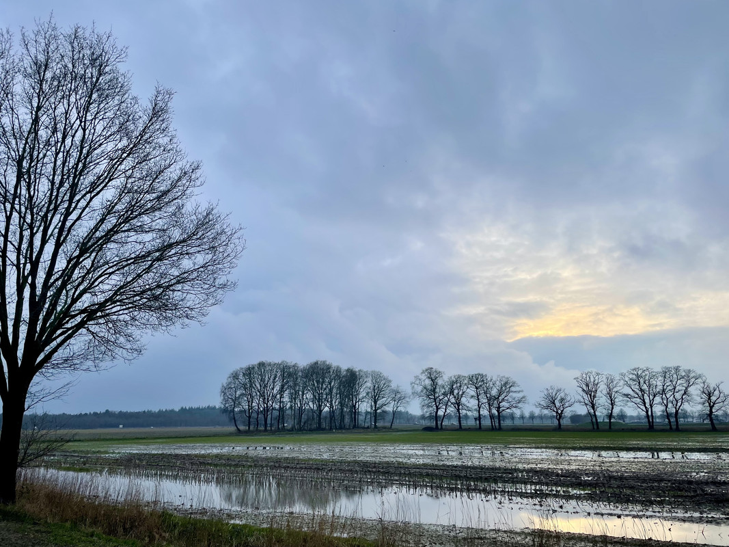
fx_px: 547
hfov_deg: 67.3
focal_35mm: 26
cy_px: 274
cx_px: 364
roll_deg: +0.8
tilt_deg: +13.9
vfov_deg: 53.1
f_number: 1.6
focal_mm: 4.2
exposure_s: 1/849
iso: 32
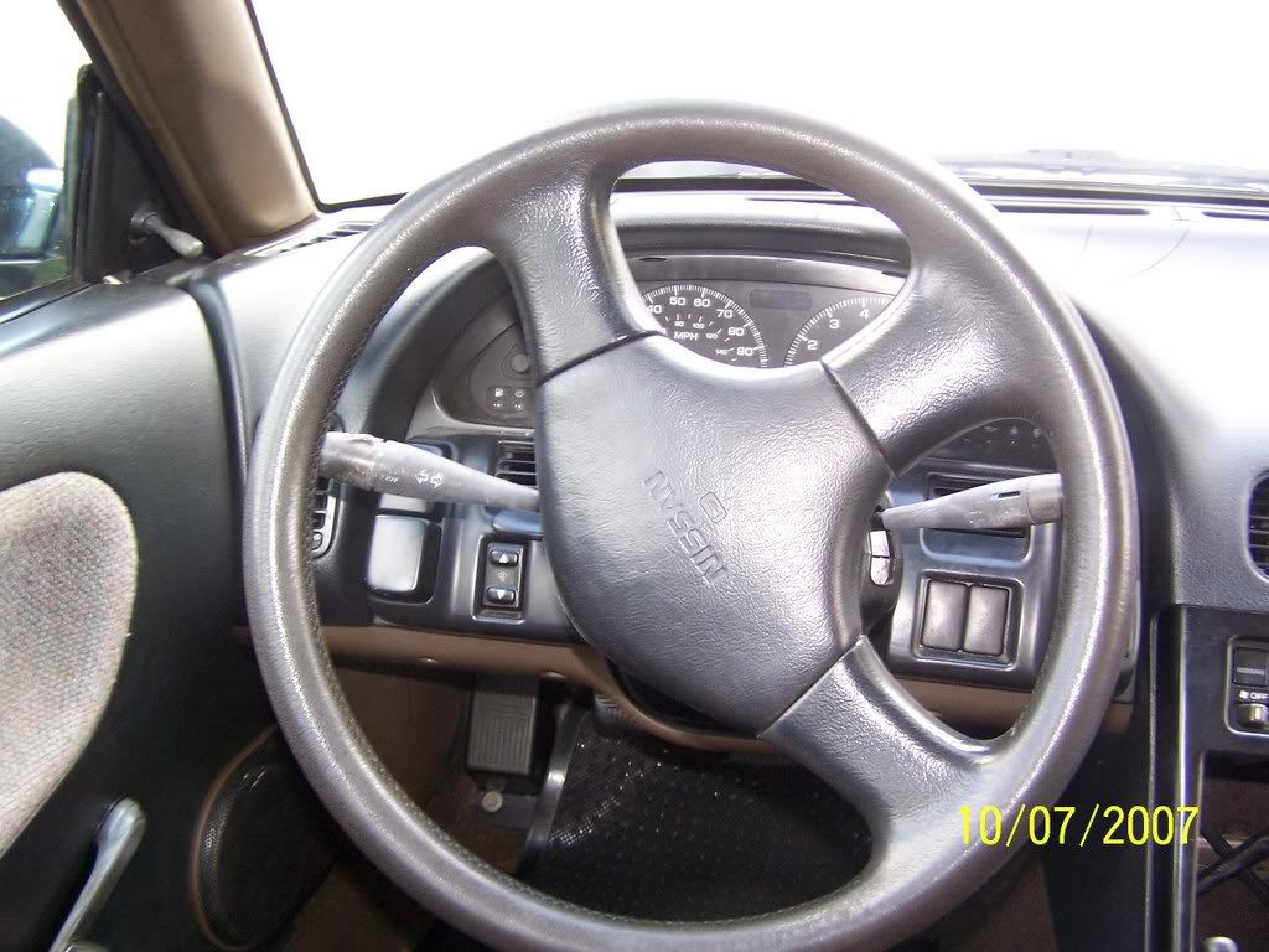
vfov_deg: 37.7
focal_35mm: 38
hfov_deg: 49.0
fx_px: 1393
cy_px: 476
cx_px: 634
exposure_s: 1/60
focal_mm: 6.3
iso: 140
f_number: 2.8
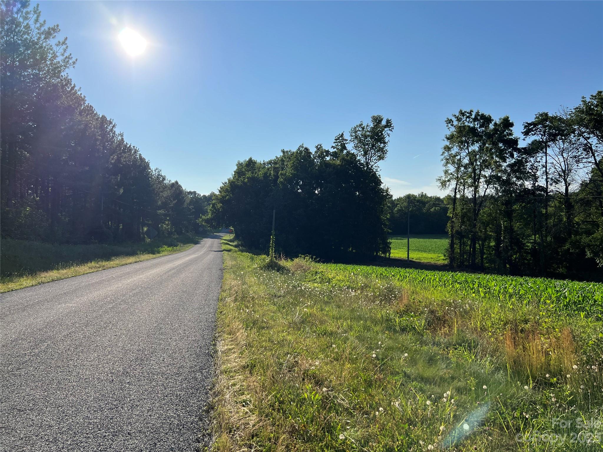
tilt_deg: -0.6
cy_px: 226
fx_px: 453
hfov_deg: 67.3
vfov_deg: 53.1
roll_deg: -1.8
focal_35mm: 26
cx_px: 302
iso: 50
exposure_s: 1/7463
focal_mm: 5.7
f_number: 1.5
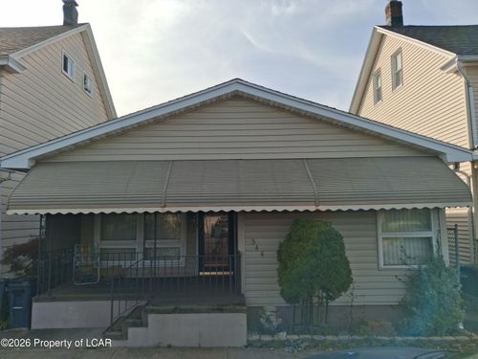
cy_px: 180
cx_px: 239
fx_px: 373
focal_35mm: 27
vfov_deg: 51.4
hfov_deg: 65.3
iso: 25
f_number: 1.8
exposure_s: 1/1245
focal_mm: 4
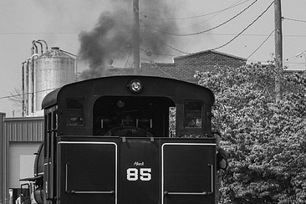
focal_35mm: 248
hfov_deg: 8.3
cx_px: 137
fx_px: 2108
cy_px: 176
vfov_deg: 5.5
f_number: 11
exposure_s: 1/100
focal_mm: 120
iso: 64
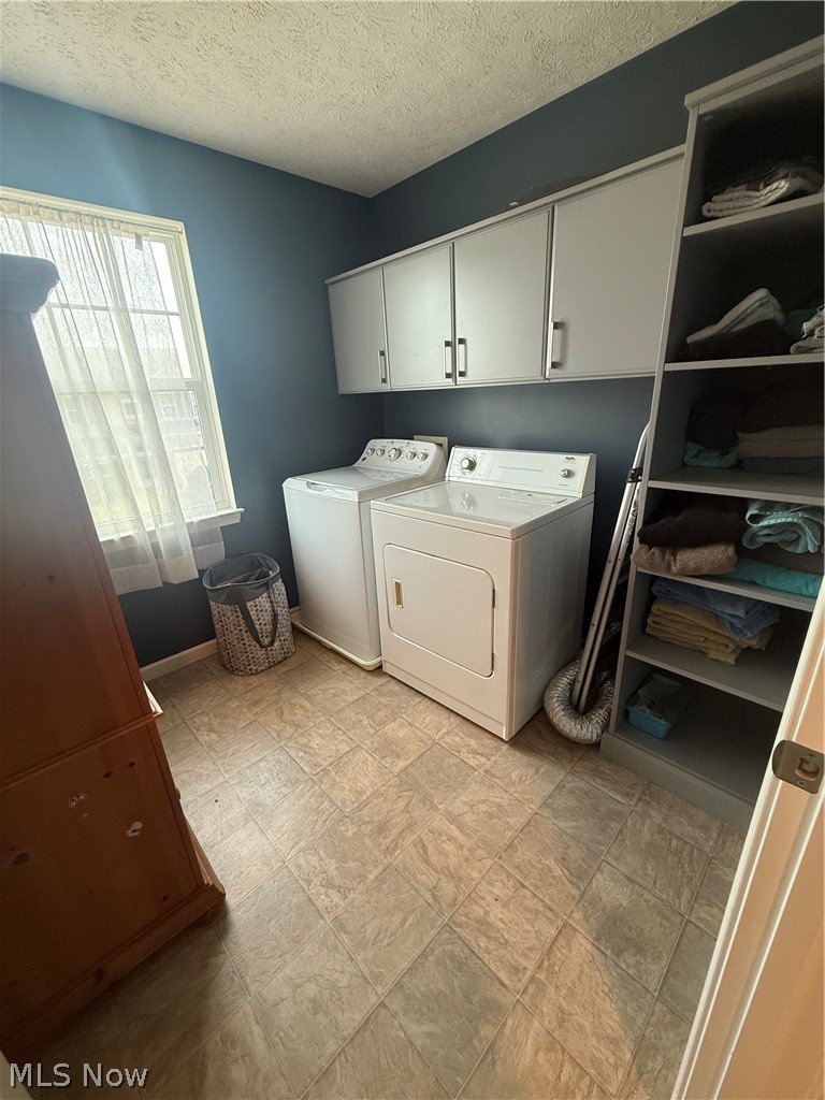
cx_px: 412
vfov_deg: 102.1
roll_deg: +2.0
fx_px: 445
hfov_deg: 85.7
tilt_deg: -19.4
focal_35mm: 14
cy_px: 550
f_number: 2.2
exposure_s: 1/60
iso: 250
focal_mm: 2.22
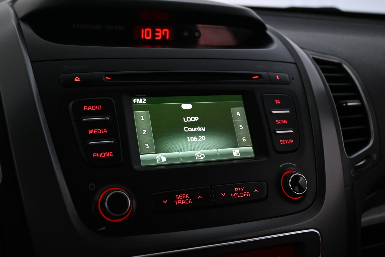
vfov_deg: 30.8
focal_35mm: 44
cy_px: 128
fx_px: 465
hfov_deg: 45.0
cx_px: 192
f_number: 4.8
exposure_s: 1/50
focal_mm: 29
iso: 2500
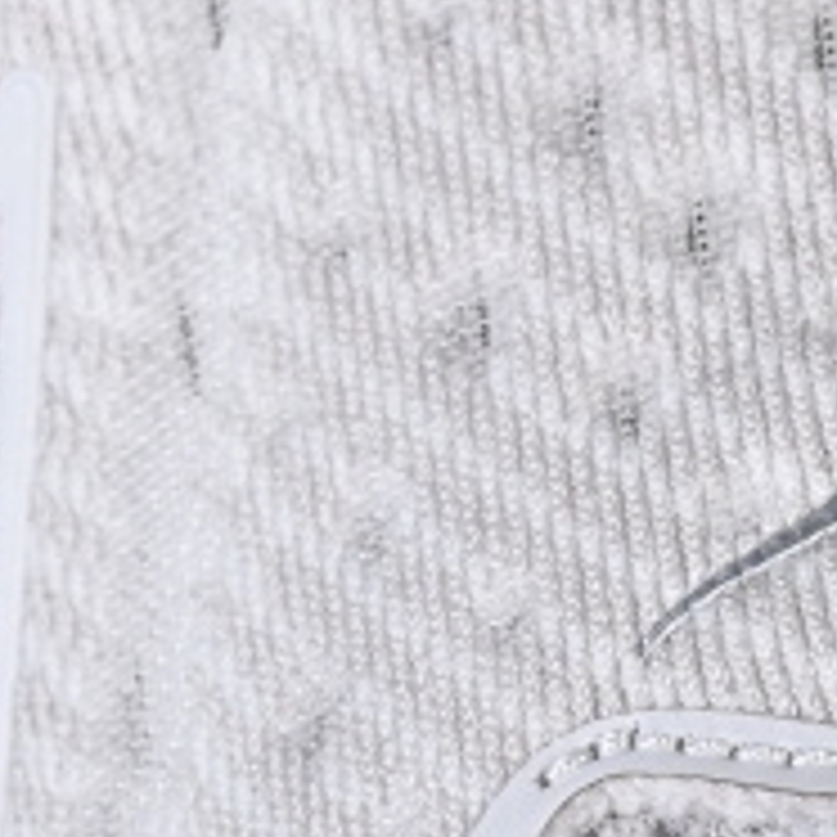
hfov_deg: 4.7
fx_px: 10149
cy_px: 342
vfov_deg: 4.7
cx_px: 778
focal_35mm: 371
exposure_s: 1/80
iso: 160
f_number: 7.1
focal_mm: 50
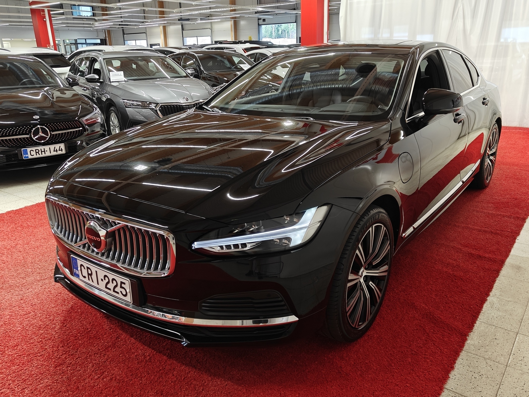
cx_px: 264
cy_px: 198
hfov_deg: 61.7
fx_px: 443
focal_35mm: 29
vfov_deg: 48.2
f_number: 1.8
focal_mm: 5.59
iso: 64
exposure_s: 1/50
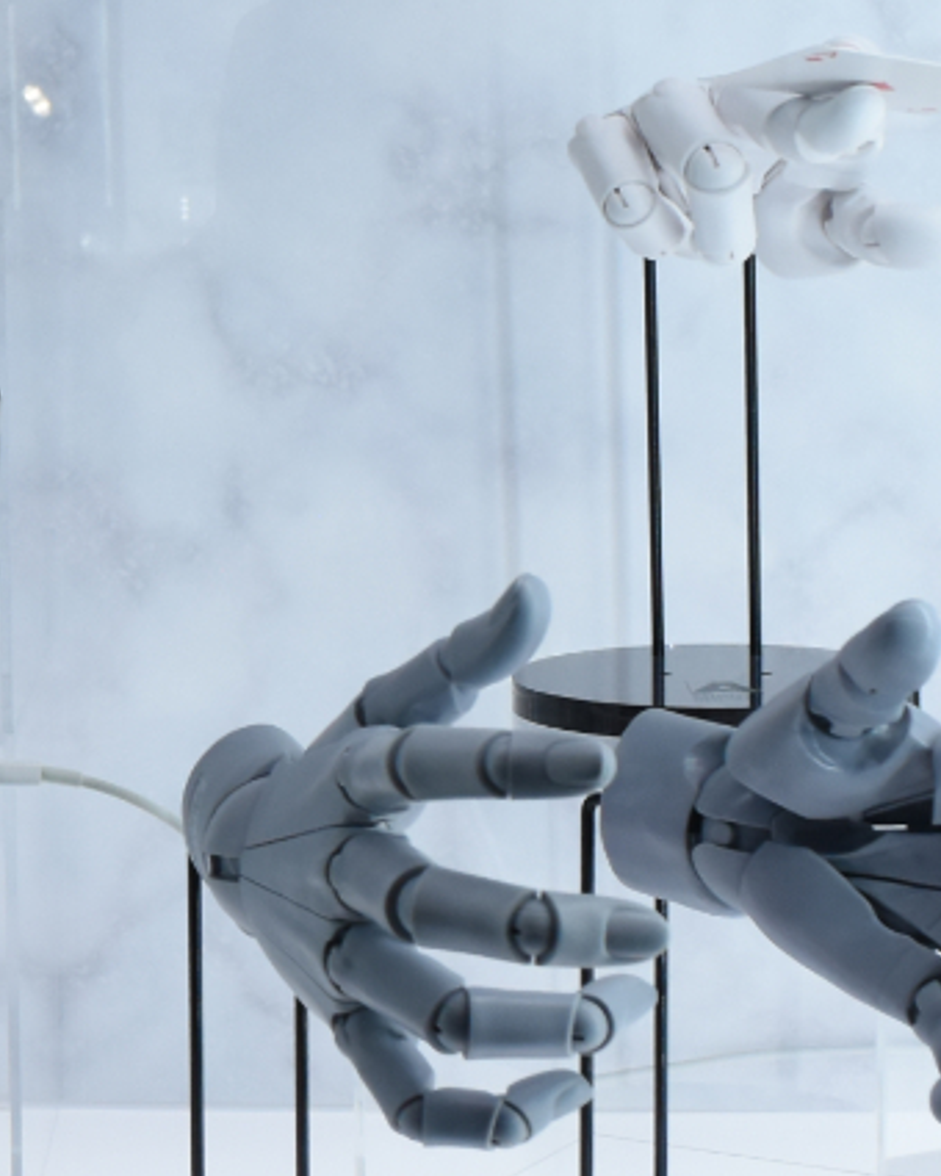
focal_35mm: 118
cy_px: 551
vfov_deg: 16.3
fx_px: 4108
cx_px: -506
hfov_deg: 12.4
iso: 640
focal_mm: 22
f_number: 8
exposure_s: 1/200
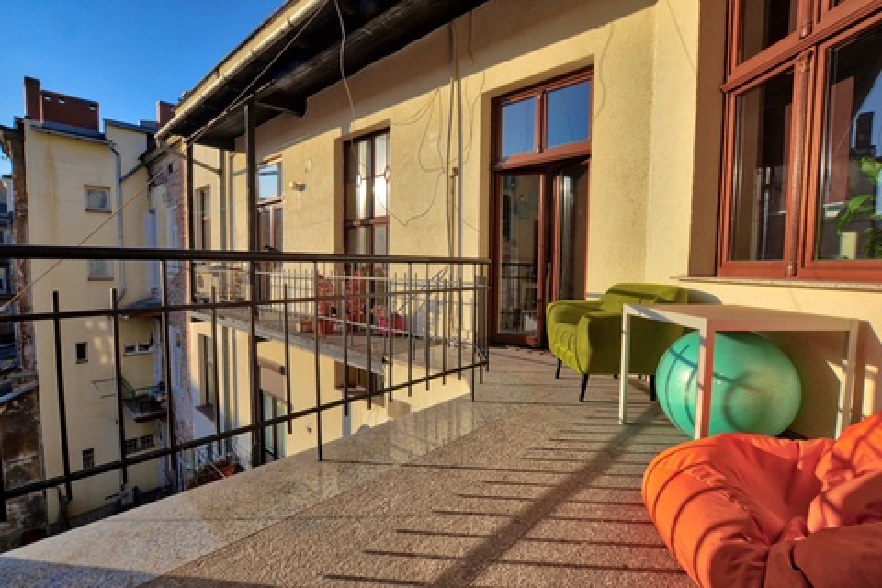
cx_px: 441
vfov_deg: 77.3
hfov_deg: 100.4
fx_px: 367
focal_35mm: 15
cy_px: 294
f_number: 13
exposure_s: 1/640
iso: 250
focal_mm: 10
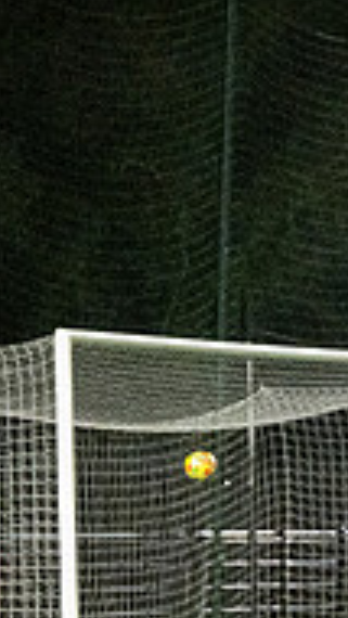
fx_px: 4917
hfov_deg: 4.0
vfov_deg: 7.2
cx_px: 823
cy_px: 650
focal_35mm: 300
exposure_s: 1/1000
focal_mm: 72
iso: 8000
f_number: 2.8
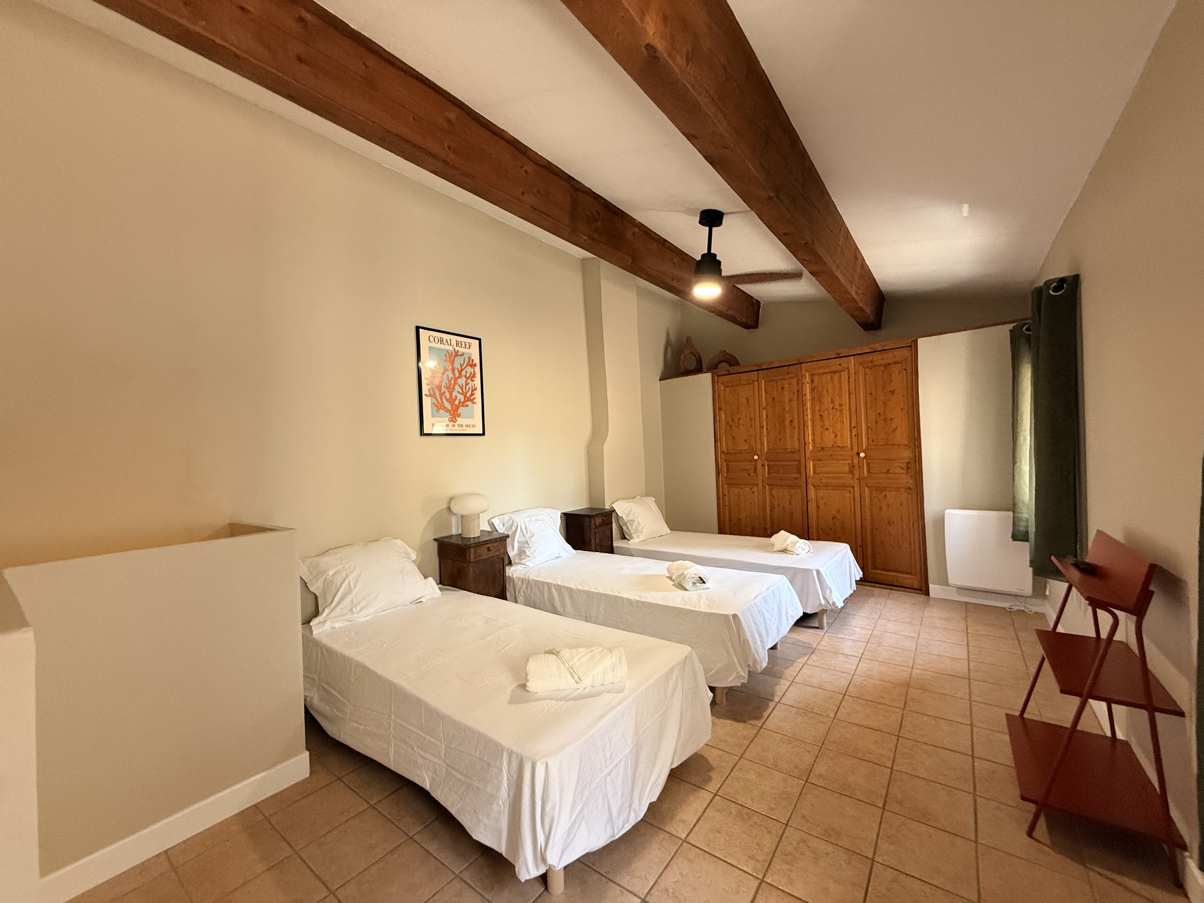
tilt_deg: +0.6
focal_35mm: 14
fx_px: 487
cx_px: 602
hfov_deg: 102.1
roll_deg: +2.4
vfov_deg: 85.7
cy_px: 452
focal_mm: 2.22
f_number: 2.2
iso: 400
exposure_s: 1/81
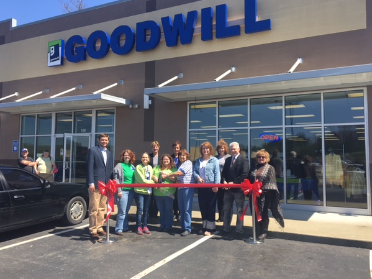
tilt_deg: +3.4
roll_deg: -1.0
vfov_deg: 45.4
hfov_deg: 58.3
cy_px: 136
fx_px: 333
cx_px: 196
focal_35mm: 31
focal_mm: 4.15
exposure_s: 1/836
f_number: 2.2
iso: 25
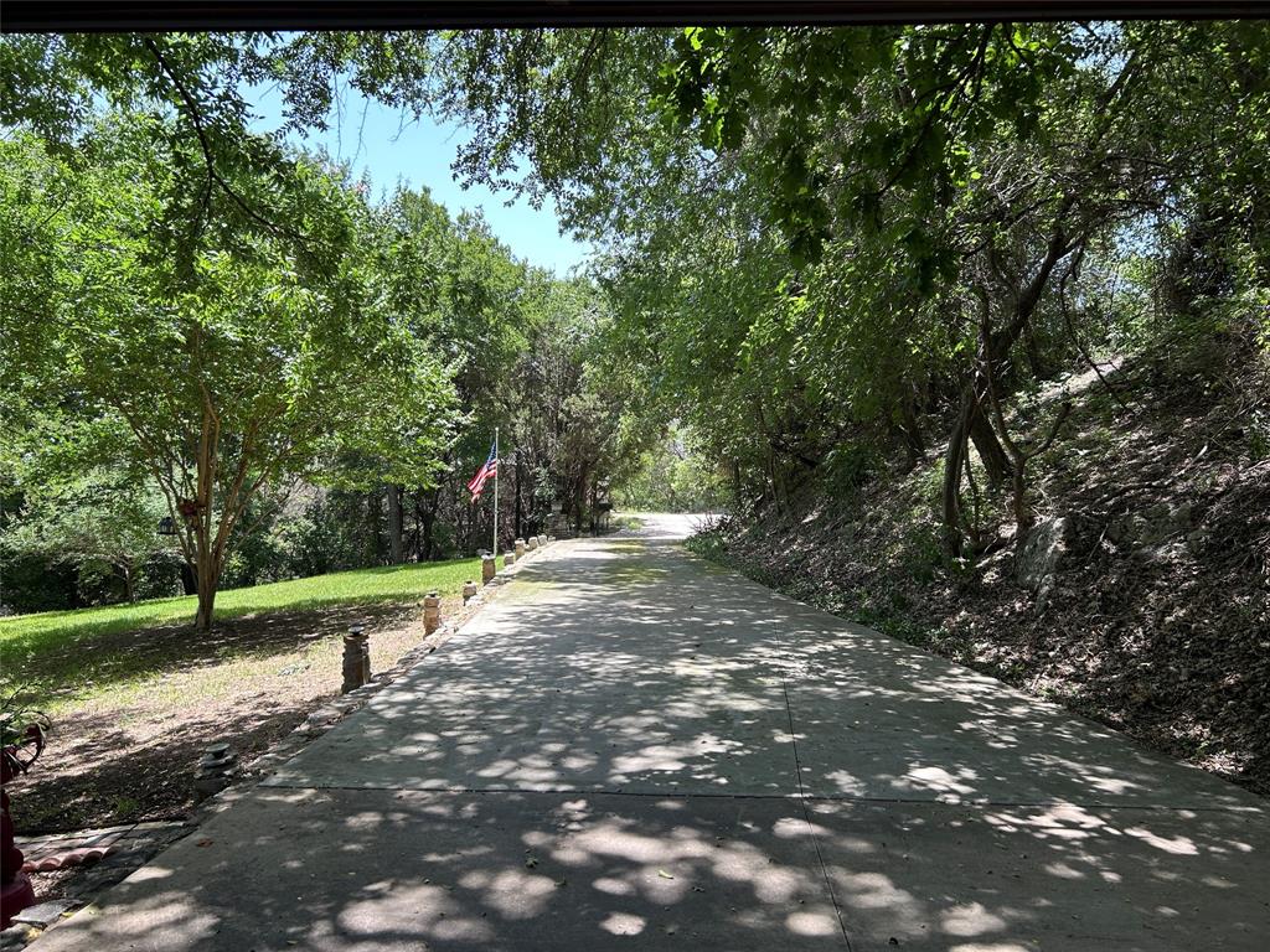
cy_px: 476
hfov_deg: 67.3
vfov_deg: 53.1
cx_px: 635
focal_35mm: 26
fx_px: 954
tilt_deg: -1.3
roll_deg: -0.8
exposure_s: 1/478
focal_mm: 5.7
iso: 50
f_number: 1.5
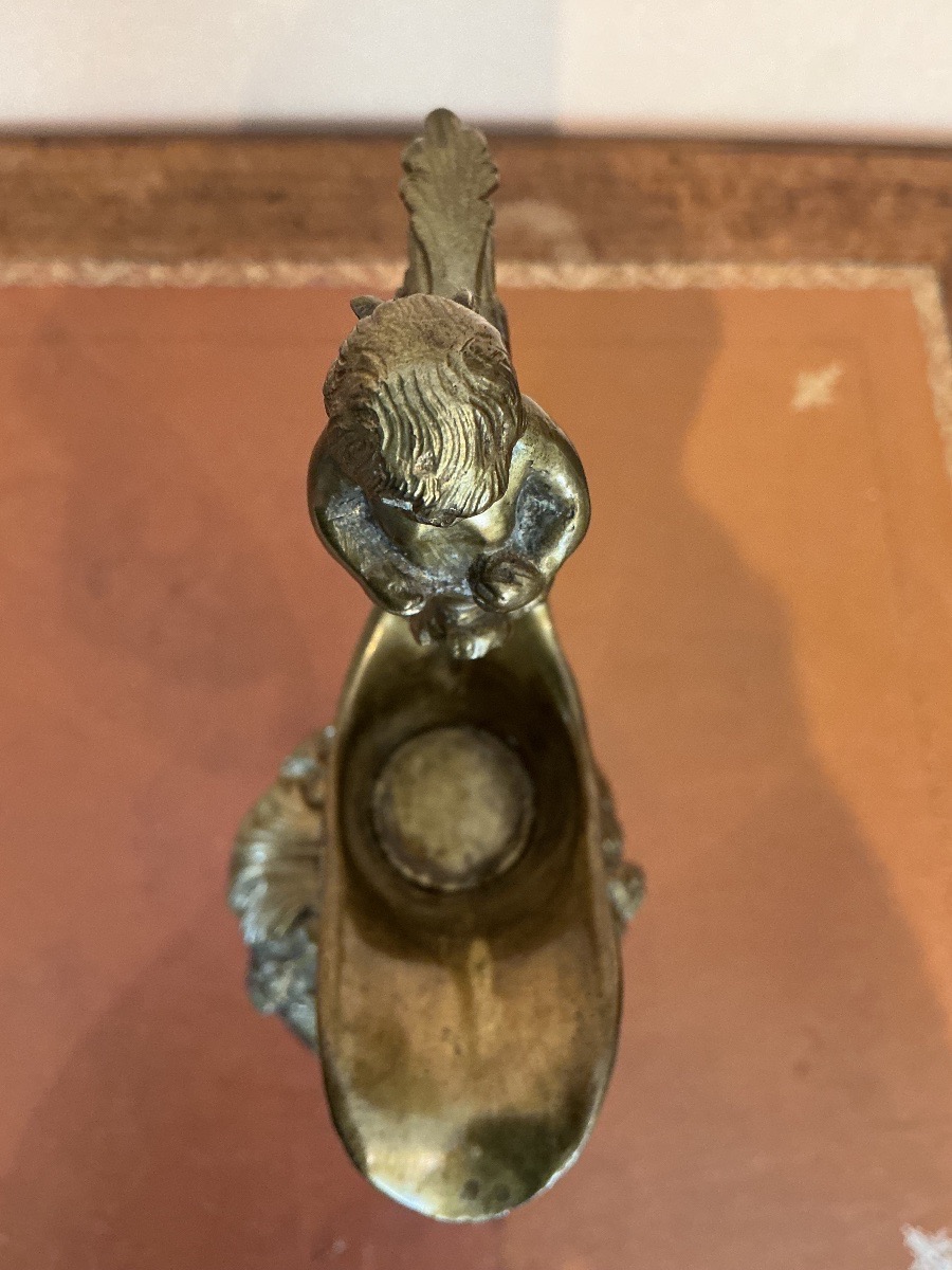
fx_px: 1063
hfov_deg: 48.2
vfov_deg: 61.7
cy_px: 635
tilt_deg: -70.8
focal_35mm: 29
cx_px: 476
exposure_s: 1/60
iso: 160
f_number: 1.8
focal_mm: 3
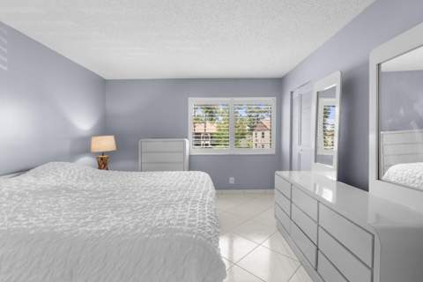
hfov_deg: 100.4
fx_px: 176
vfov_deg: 77.3
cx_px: 212
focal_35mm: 15
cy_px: 141
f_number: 8
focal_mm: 10
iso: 100
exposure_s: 1/15
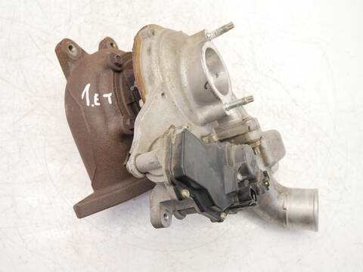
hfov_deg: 60.0
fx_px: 315
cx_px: 182
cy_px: 136
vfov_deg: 46.8
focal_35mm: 30
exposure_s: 1/60
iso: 500
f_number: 3.7
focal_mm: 15
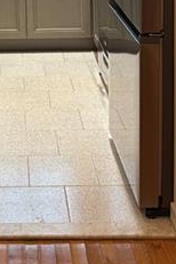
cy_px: -61
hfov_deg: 14.9
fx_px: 660
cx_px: -2
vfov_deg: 20.9
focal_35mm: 90
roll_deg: +2.4
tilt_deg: -4.3
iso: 100
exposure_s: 1/60
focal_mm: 5.7
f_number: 1.5
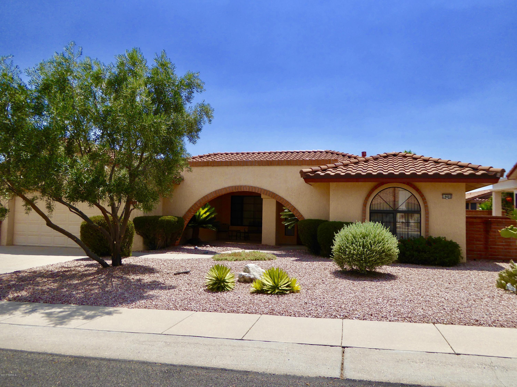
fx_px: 433
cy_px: 194
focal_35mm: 29
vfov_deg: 48.2
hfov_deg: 61.7
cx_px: 258
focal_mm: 5
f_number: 3.5
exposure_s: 1/1300
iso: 100
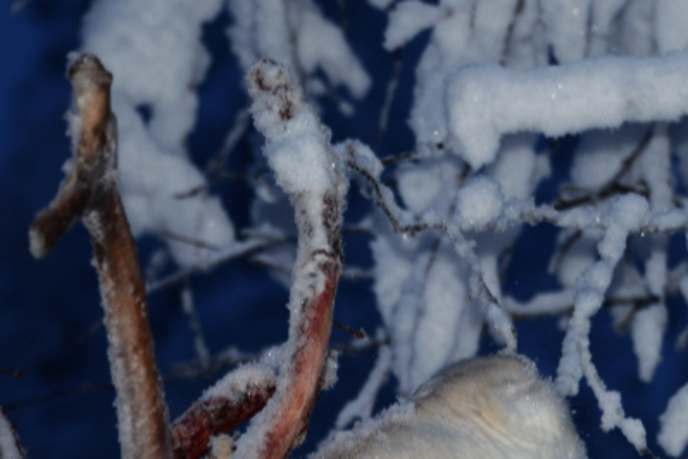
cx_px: 335
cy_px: 567
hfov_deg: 6.7
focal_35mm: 306
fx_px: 5848
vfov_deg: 4.5
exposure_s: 1/250
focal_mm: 122
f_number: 5.6
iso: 500
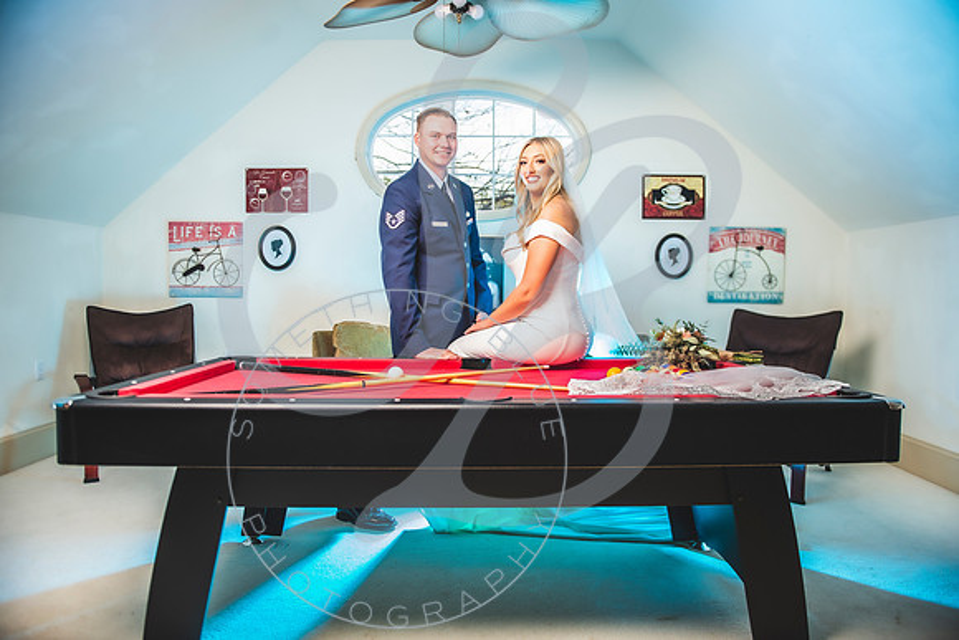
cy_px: 320
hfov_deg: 73.6
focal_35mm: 24
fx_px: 641
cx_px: 480
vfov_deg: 53.1
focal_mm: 24
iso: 200
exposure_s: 1/125
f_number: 2.8
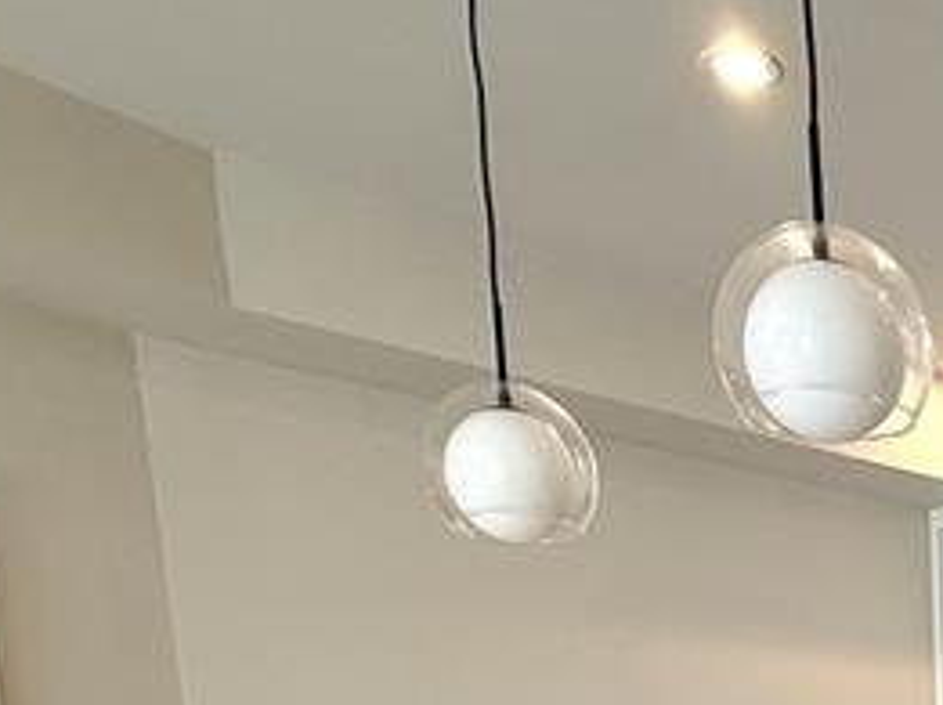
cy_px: 1146
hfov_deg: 29.5
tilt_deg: -9.5
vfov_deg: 21.0
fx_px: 1496
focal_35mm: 55
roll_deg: +0.0
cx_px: 1163
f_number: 2.2
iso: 80
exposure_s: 1/120
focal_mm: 2.22
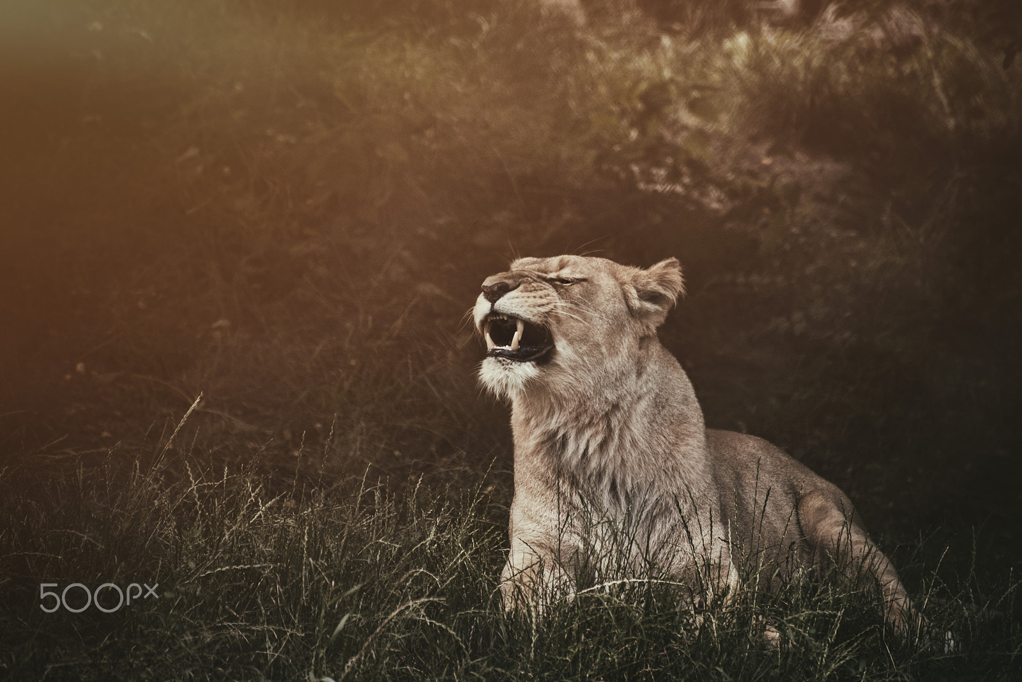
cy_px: 341
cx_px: 511
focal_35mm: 300
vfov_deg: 4.6
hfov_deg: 6.9
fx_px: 8517
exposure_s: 1/320
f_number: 5.6
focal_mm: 300
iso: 800
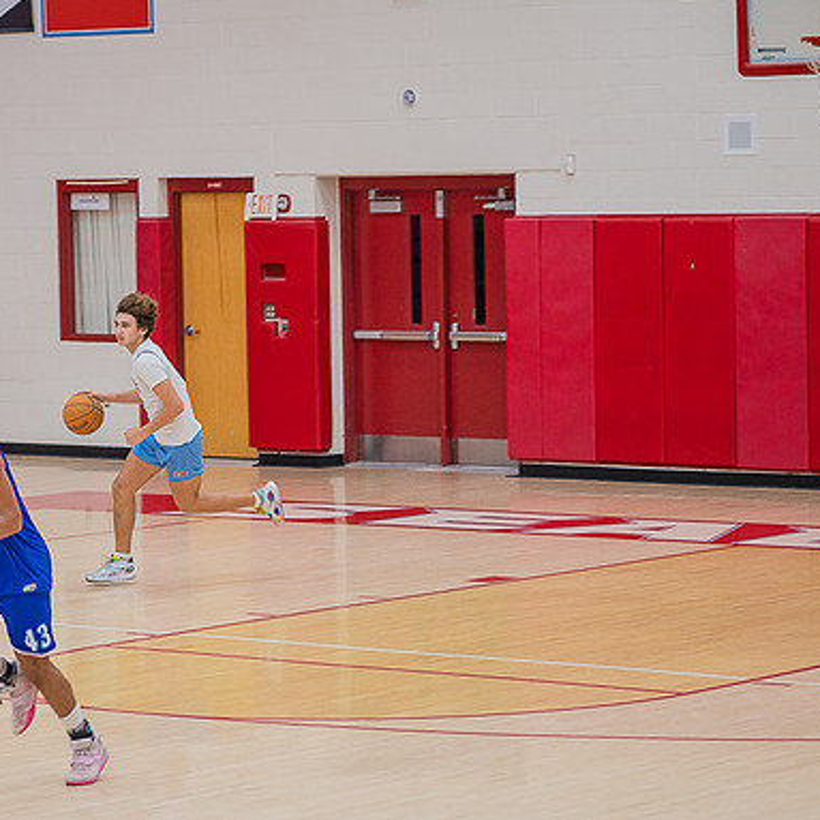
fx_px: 4100
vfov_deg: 11.4
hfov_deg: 11.4
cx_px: 238
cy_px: 409
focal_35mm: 153
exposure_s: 1/250
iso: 1000
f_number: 4.8
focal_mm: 112
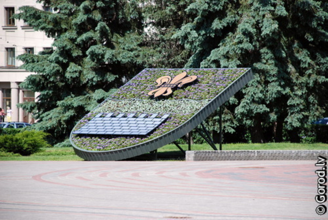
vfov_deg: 6.8
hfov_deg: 10.1
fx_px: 1848
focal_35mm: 202
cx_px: 164
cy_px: 110
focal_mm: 135
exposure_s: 1/750
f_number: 5.6
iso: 320
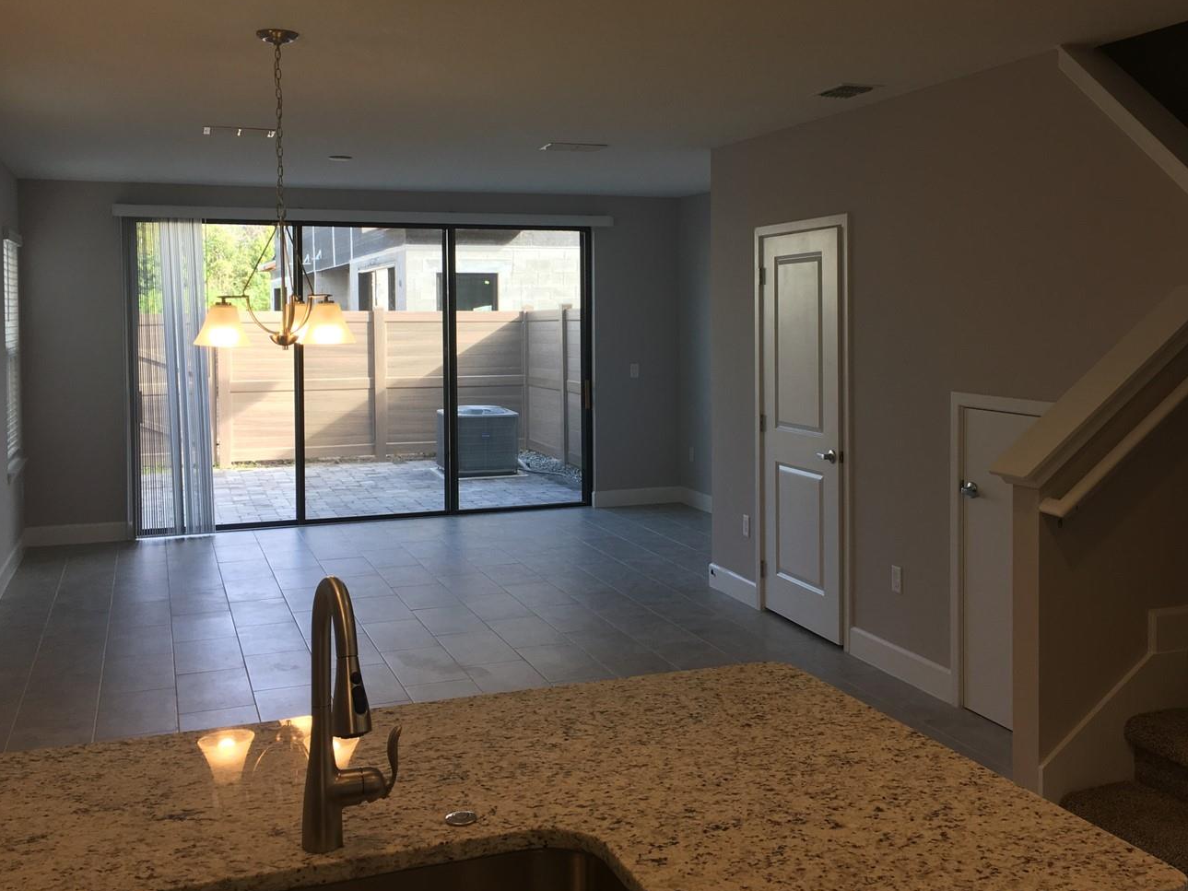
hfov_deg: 51.3
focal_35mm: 36
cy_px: 351
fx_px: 1236
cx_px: 644
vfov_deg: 39.5
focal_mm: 4.15
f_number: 2.2
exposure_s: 1/60
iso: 32
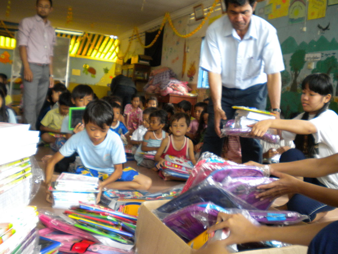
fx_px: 342
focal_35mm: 35
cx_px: 169
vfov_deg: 40.7
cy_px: 127
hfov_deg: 52.6
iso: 297
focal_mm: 6.3
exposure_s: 1/57
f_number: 3.1
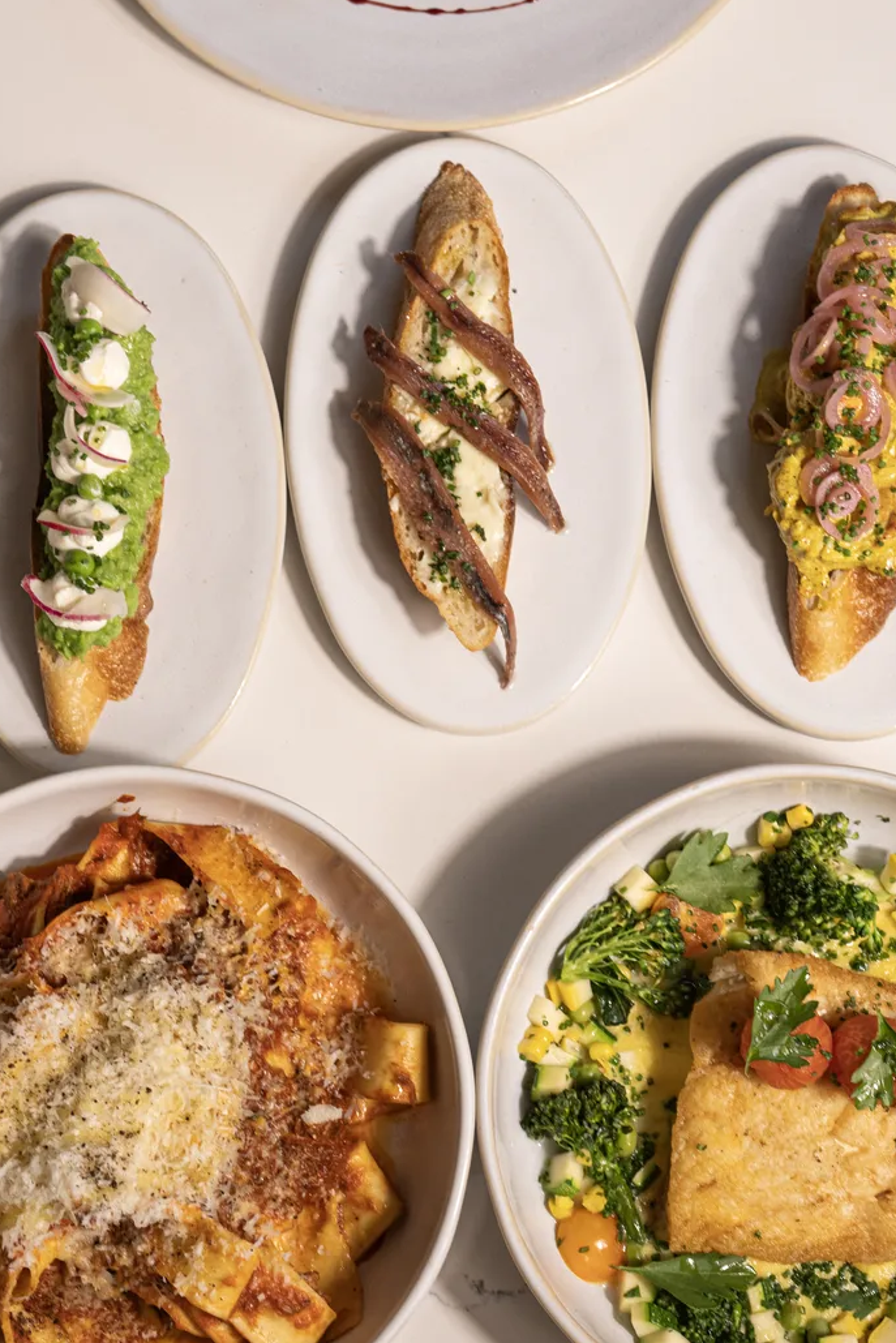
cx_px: 448
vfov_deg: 27.6
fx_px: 2724
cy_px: 479
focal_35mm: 73
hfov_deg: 18.7
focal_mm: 47
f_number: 5.6
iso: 500
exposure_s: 1/60
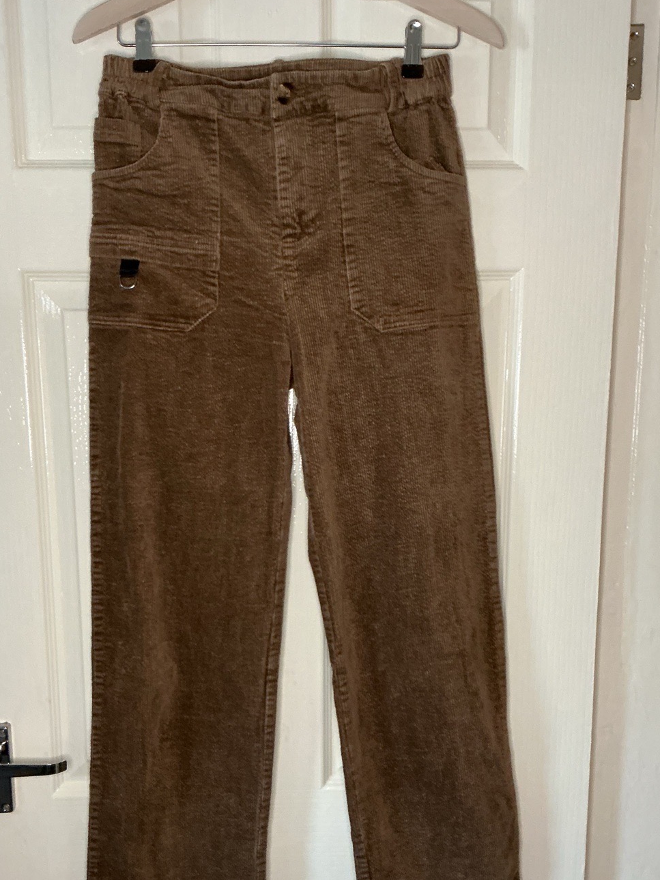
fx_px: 915
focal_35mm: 36
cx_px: 300
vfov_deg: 50.9
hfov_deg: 39.6
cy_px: 538
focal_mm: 3
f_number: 1.8
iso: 200
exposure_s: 1/60
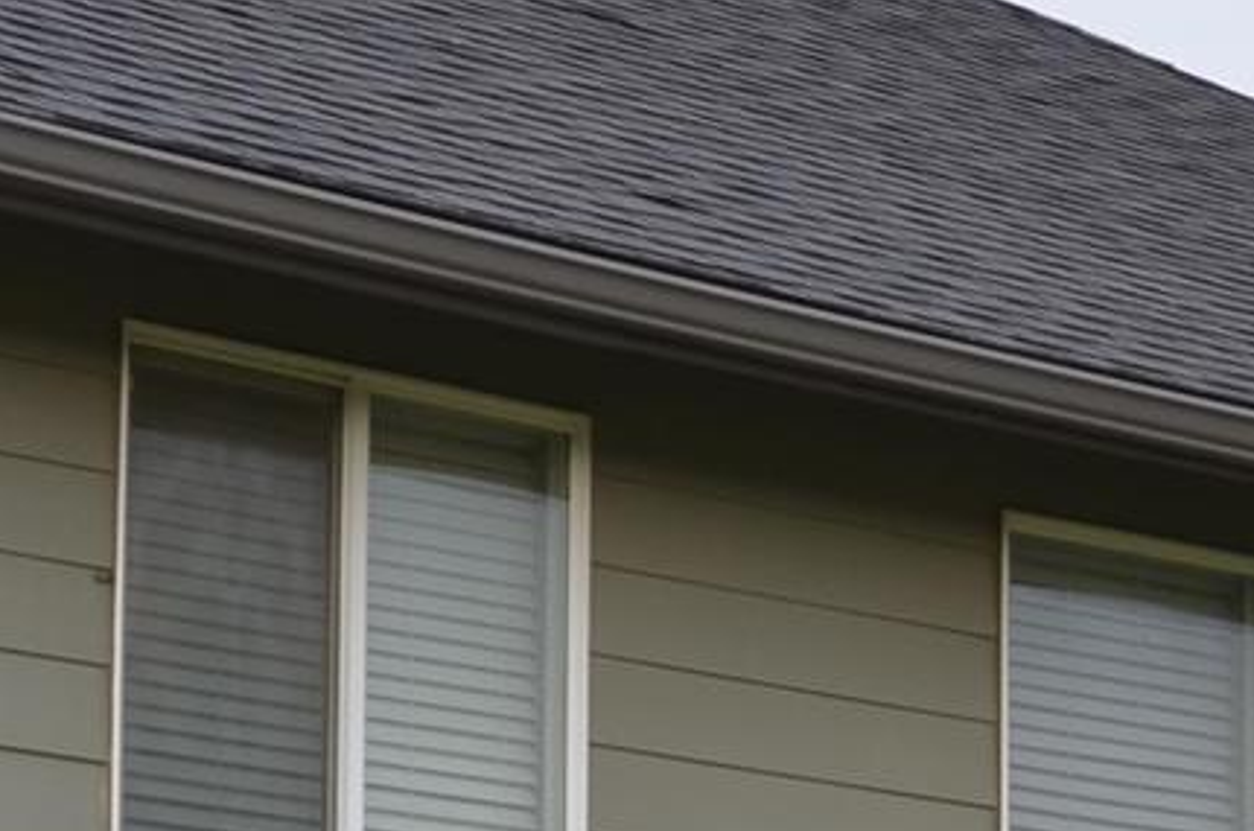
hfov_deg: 9.1
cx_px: 1674
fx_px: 7697
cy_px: 1391
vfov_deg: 6.1
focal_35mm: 221
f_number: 7.1
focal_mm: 31
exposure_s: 1/200
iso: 200
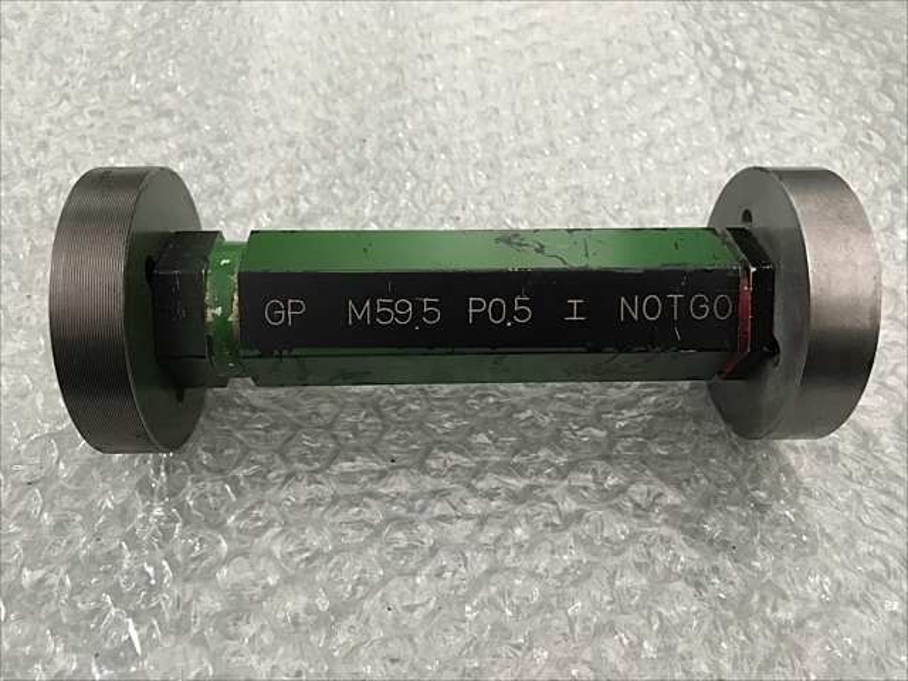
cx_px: 454
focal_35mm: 28
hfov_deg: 63.4
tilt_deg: -54.2
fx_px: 734
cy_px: 340
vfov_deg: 49.7
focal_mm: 3.99
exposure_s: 1/15
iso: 50
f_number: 1.8
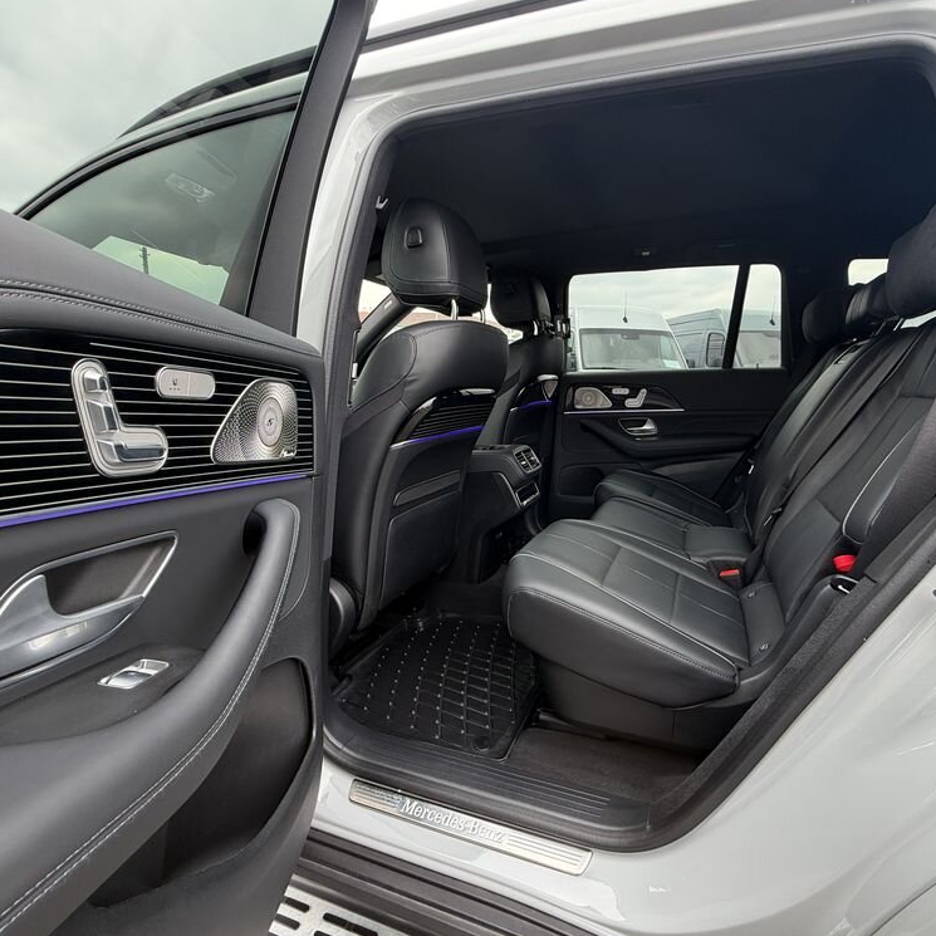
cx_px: 520
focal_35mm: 17
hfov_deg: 83.7
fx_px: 520
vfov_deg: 84.0
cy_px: 465
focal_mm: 2.22
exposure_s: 1/121
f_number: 2.2
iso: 80
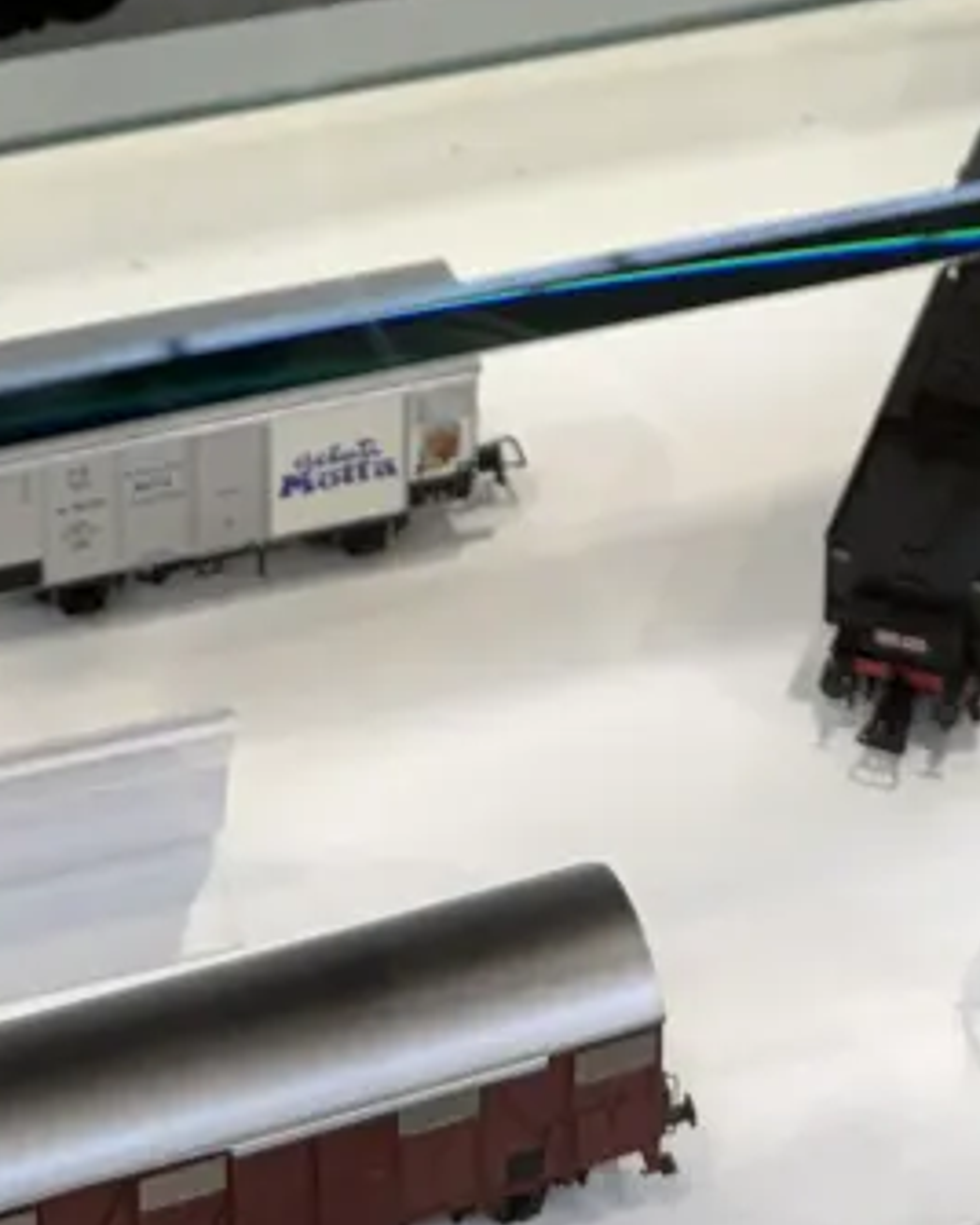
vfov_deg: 16.4
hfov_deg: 14.6
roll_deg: -1.9
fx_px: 3807
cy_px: -719
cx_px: 757
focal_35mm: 105
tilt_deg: -22.2
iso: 50
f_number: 1.78
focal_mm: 6.76
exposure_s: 1/100
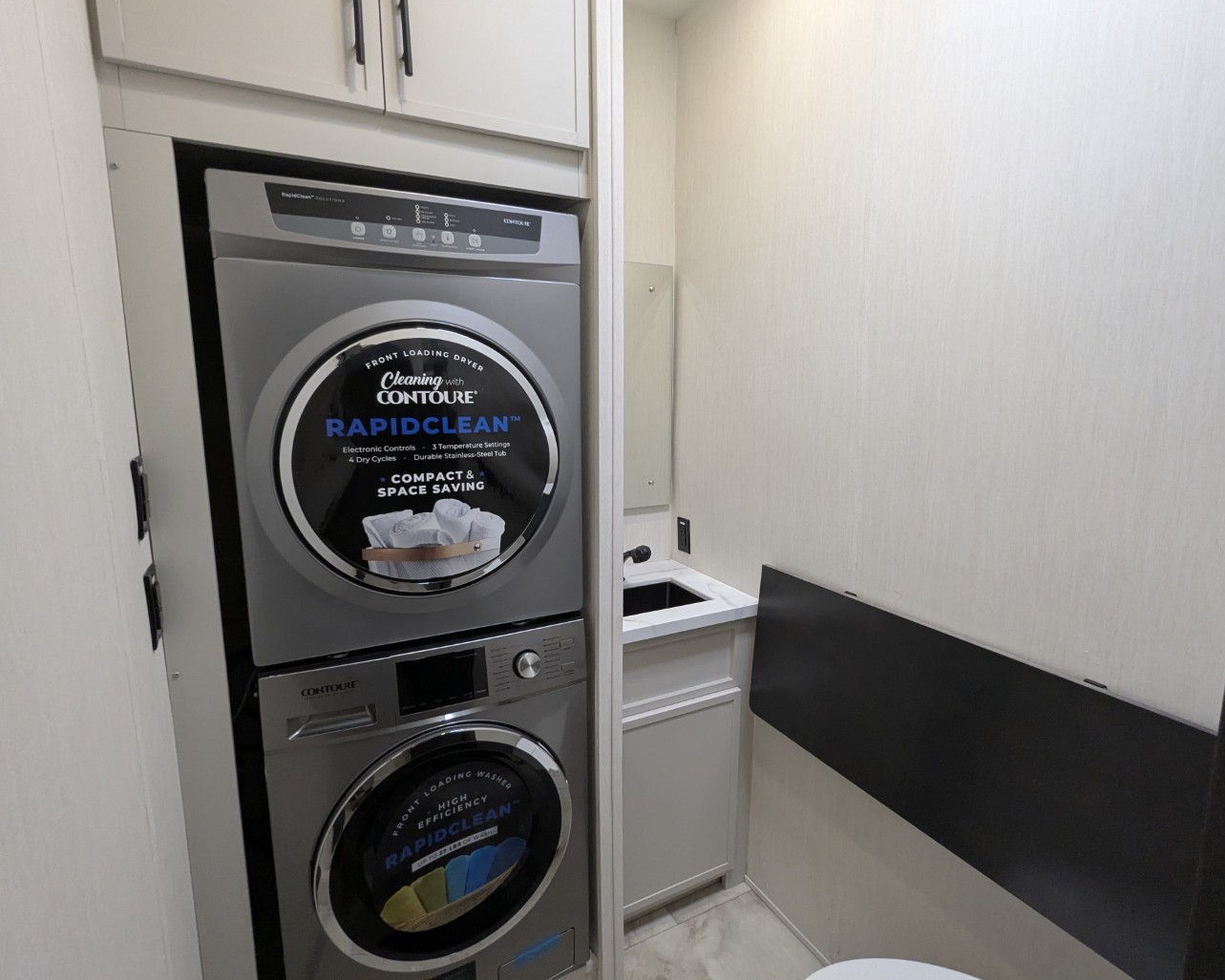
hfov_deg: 89.6
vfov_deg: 77.0
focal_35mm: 17
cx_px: 628
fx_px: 616
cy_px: 480
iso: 329
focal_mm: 2.35
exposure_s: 1/121
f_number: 2.2
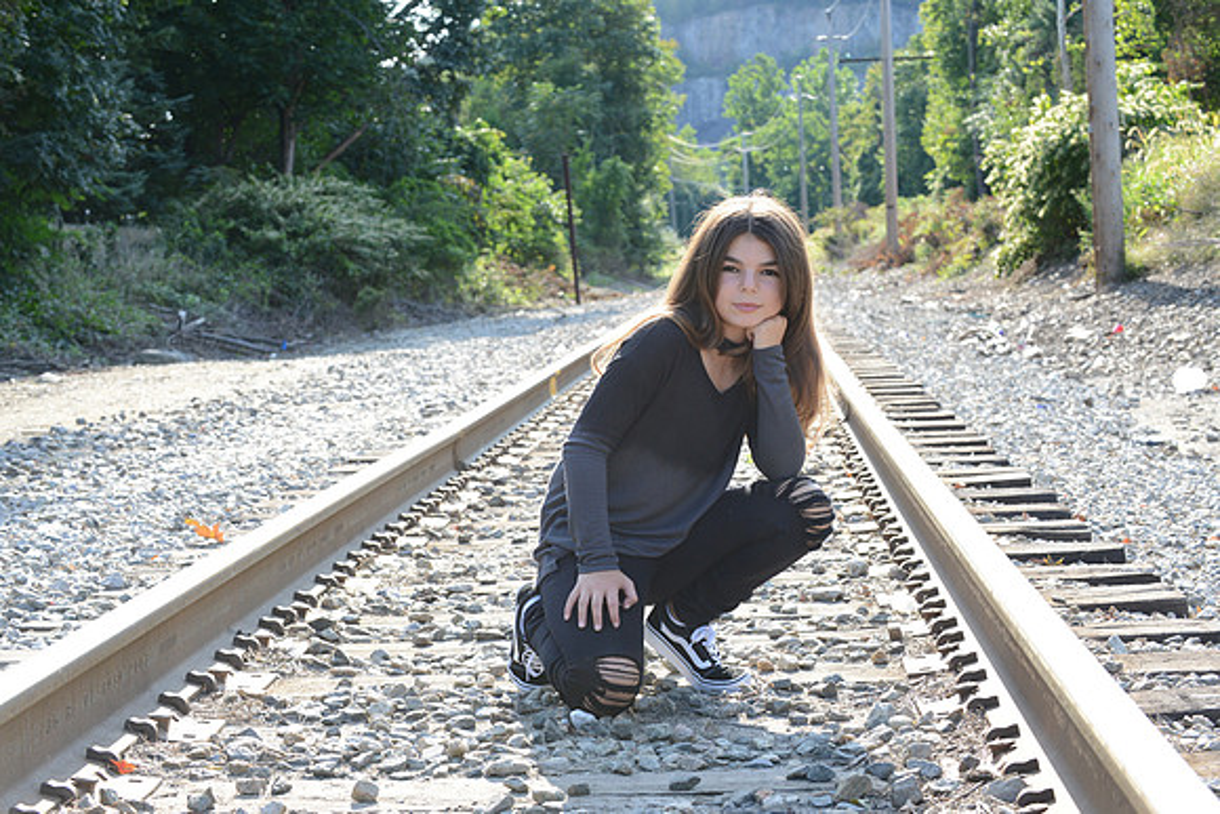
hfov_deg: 28.8
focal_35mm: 70
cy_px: 407
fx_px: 2373
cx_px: 610
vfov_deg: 19.5
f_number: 11
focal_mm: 70
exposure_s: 1/200
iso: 640
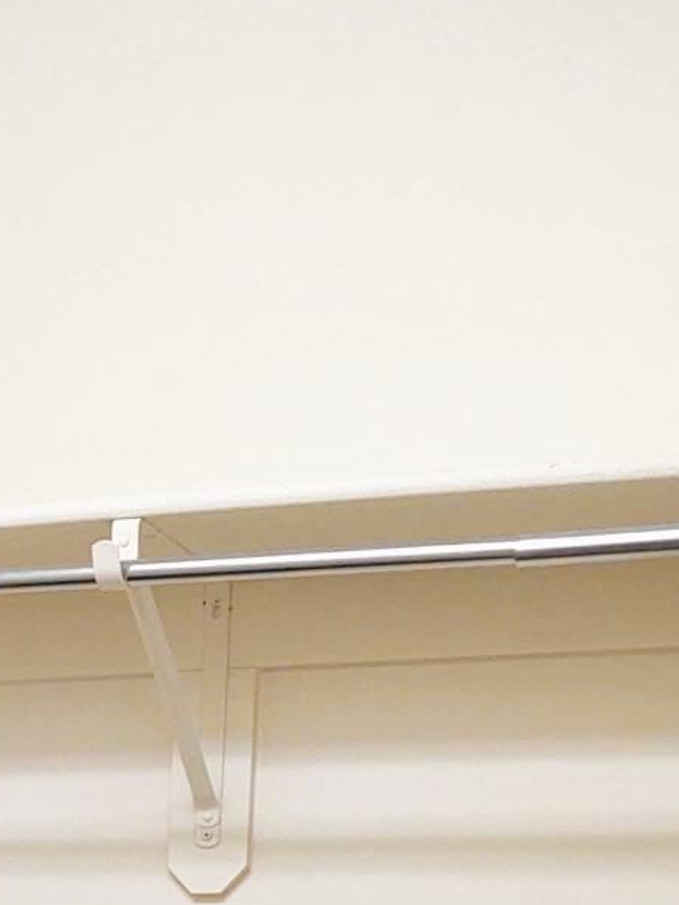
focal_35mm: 91
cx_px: -69
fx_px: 2379
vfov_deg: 19.1
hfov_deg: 15.8
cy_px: 1326
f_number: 1.7
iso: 175
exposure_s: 1/120
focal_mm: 4.75
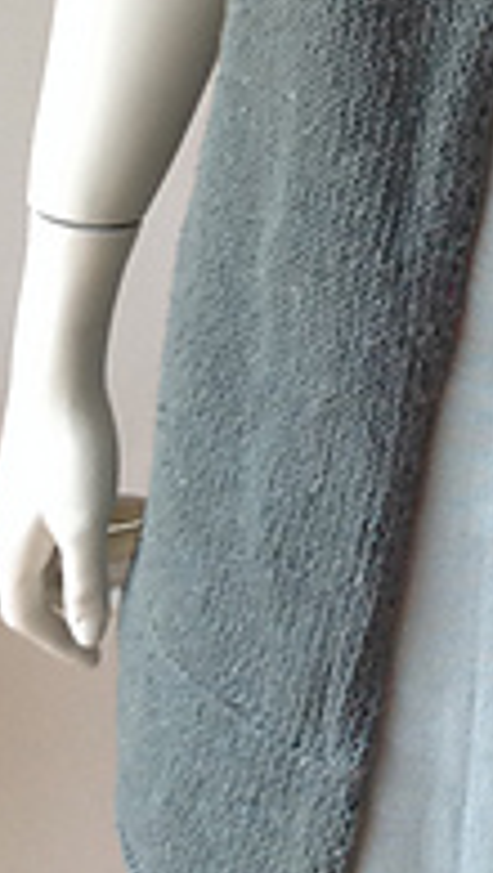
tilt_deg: -14.7
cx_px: 654
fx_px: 2899
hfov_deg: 9.5
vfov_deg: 16.3
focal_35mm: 125
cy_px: -255
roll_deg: -1.6
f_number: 2.4
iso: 100
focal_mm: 4.28
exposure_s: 1/15
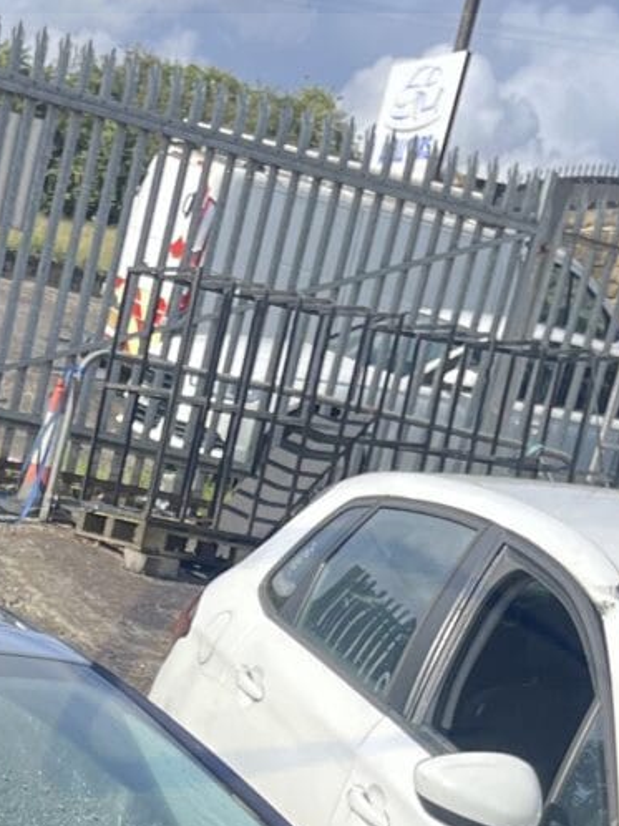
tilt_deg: -19.4
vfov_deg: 16.5
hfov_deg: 13.5
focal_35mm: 107
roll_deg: -12.0
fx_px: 2553
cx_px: -101
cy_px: 1287
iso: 50
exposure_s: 1/1748
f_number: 1.6
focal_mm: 5.1
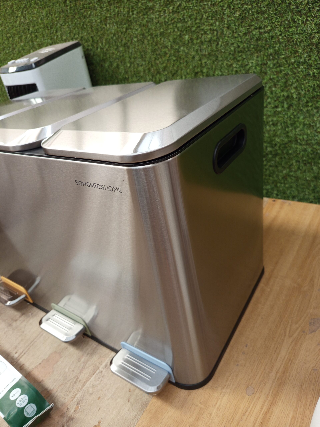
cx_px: 160
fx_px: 296
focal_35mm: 24
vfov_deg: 71.6
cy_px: 214
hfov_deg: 56.8
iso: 272
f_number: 1.7
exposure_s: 1/50
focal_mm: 5.24
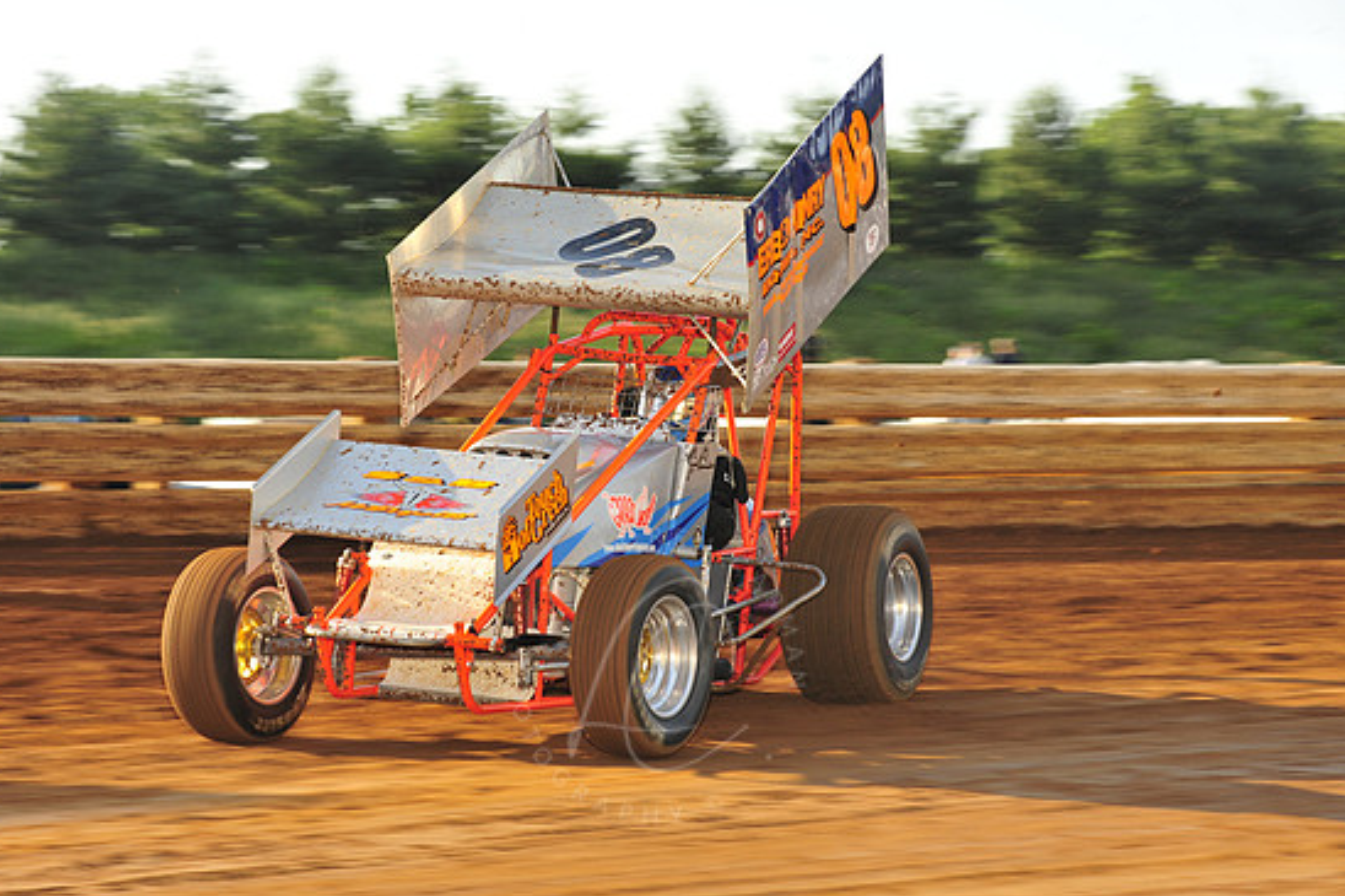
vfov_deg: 10.8
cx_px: 655
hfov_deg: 16.1
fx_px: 4743
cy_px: 449
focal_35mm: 127
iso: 500
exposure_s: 1/320
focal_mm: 120
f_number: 9
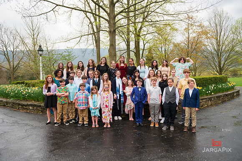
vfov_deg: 47.9
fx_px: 181
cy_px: 80
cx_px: 121
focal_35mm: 27
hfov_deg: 67.4
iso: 320
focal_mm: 27
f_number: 5
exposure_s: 1/1000
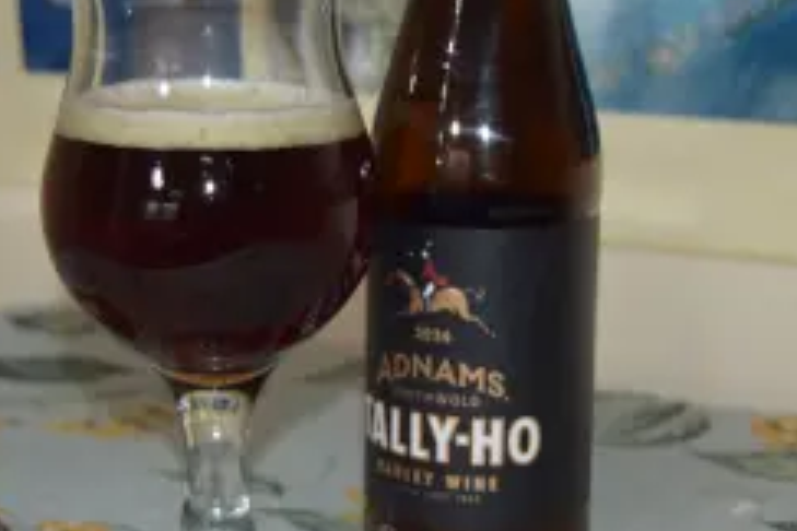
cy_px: 277
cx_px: 331
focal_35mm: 94
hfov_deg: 21.7
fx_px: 2081
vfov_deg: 14.6
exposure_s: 1/60
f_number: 4.8
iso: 450
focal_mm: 38
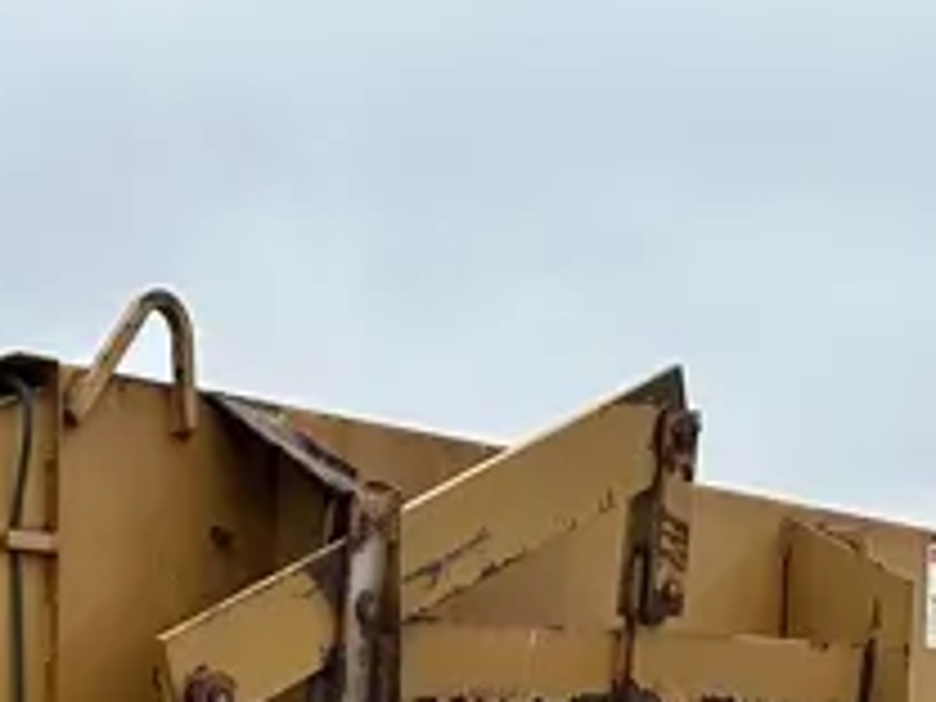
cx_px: -176
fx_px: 3001
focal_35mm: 111
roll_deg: +1.5
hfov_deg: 17.0
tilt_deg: -7.5
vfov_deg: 11.8
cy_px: 1454
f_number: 1.78
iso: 80
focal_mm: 6.86
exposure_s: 1/709
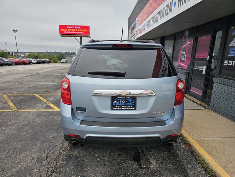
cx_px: 118
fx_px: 156
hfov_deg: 73.9
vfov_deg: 58.9
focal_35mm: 23
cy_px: 88
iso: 10
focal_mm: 6.3
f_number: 1.7
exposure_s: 1/617
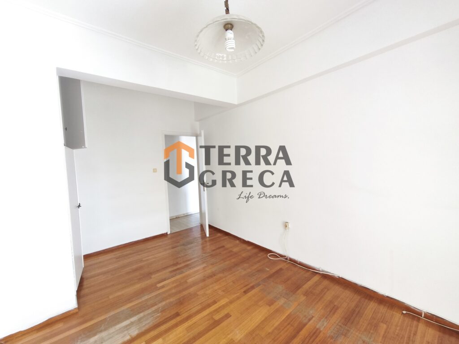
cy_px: 172
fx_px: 199
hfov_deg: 98.2
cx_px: 230
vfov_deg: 81.7
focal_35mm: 15
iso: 200
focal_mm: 1.91
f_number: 2.2
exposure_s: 1/33.3
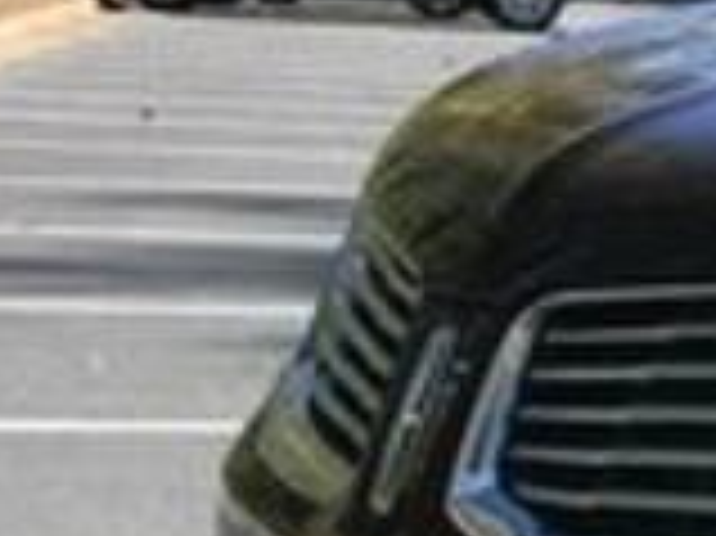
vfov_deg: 8.2
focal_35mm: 180
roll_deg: -2.4
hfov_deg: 9.6
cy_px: 522
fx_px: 3720
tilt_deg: -5.5
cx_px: 1756
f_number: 1.8
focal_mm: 3.99
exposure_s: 1/863
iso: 20
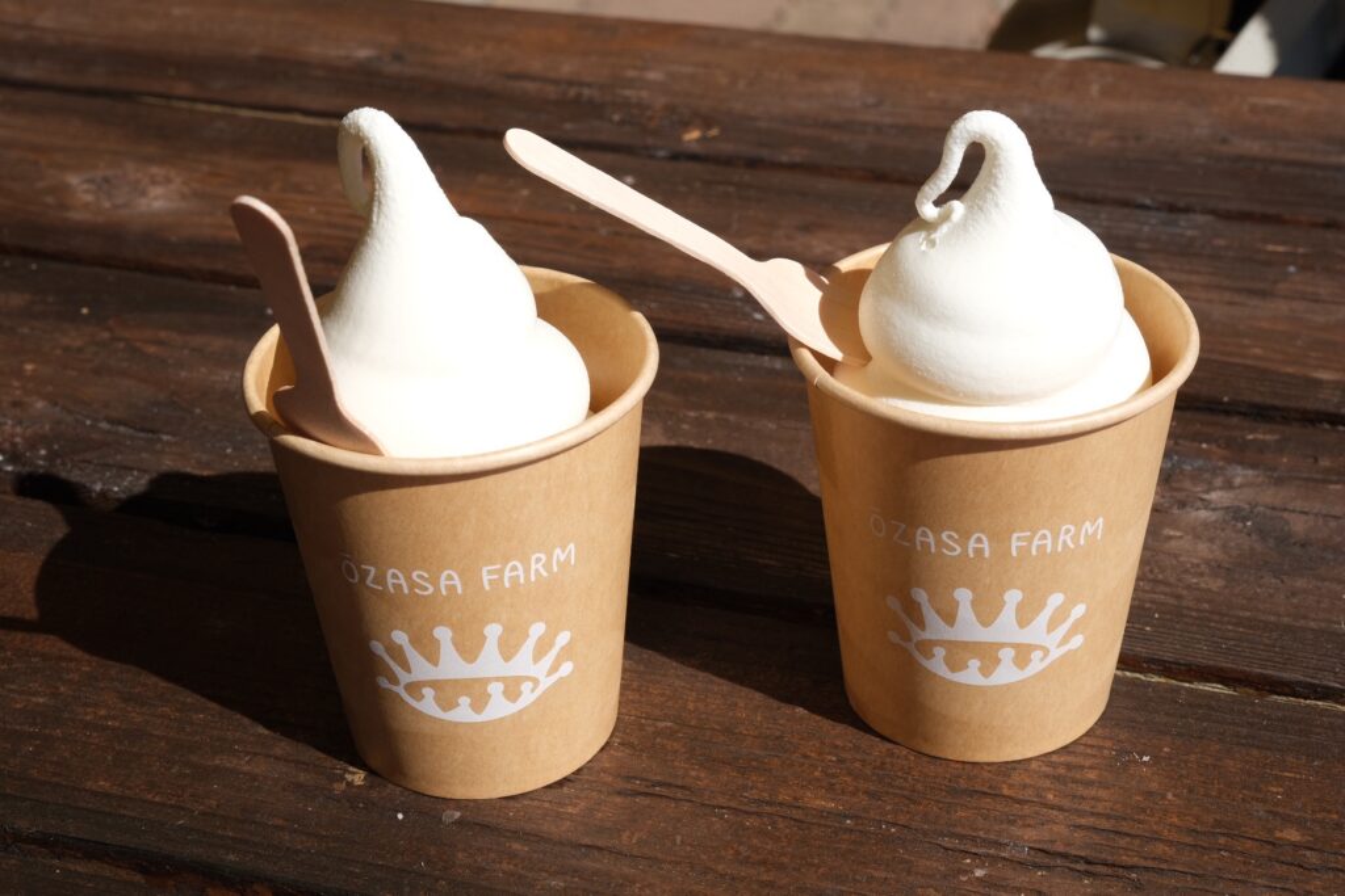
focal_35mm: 54
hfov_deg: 36.9
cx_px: 672
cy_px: 448
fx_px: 2018
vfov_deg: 25.1
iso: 160
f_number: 11
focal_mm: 35.8
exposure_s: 1/200
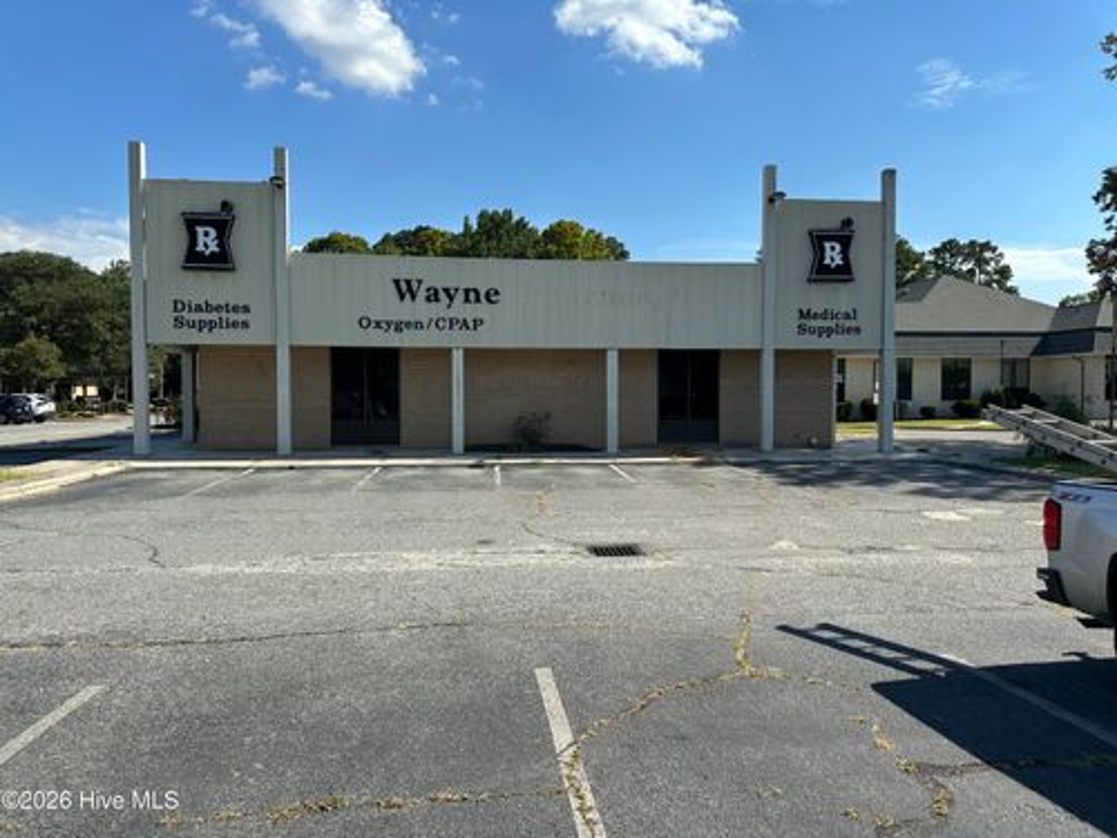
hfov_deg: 71.6
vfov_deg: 56.8
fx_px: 774
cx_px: 558
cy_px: 419
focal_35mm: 24
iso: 80
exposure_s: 1/4184
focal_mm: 6.86
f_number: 1.78
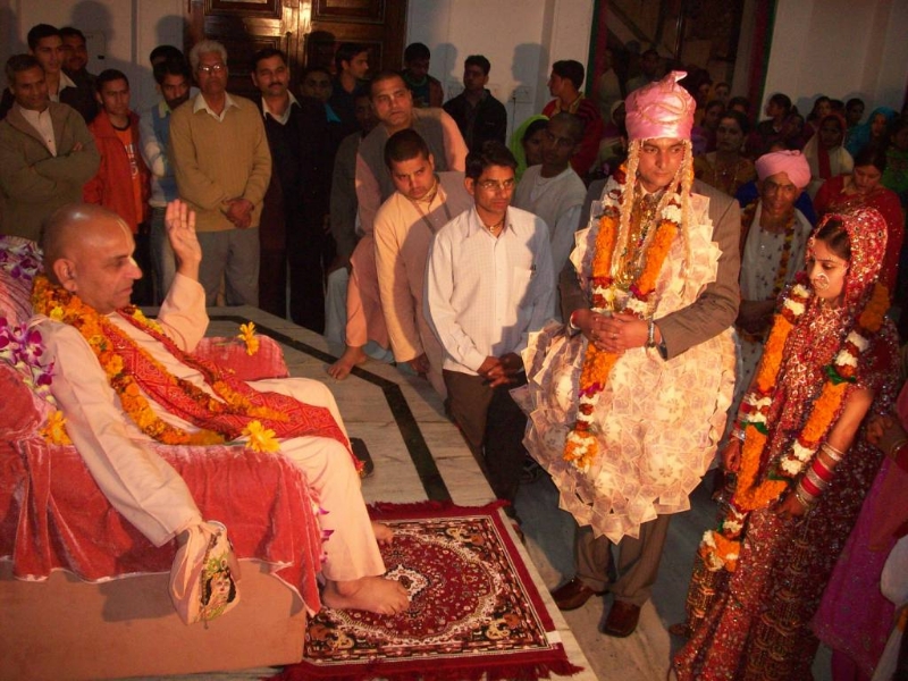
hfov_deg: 50.1
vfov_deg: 38.7
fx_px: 971
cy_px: 340
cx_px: 454
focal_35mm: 37
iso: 200
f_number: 2.8
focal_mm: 6.2
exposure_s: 1/64
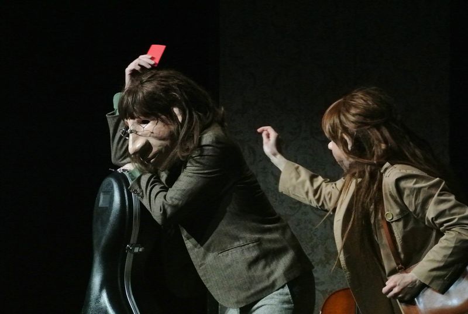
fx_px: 2332
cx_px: 234
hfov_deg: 11.5
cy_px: 157
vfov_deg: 7.7
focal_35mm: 179
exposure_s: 1/125
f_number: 4.5
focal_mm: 66.4
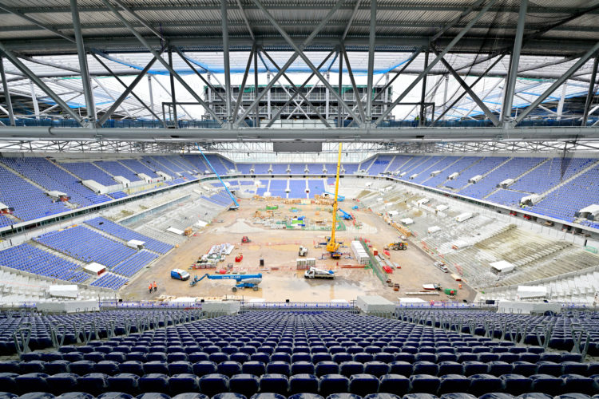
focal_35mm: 14
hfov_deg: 104.3
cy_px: 200
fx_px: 233
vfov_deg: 81.2
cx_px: 300
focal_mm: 14
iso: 320
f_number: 6.3
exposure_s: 1/200
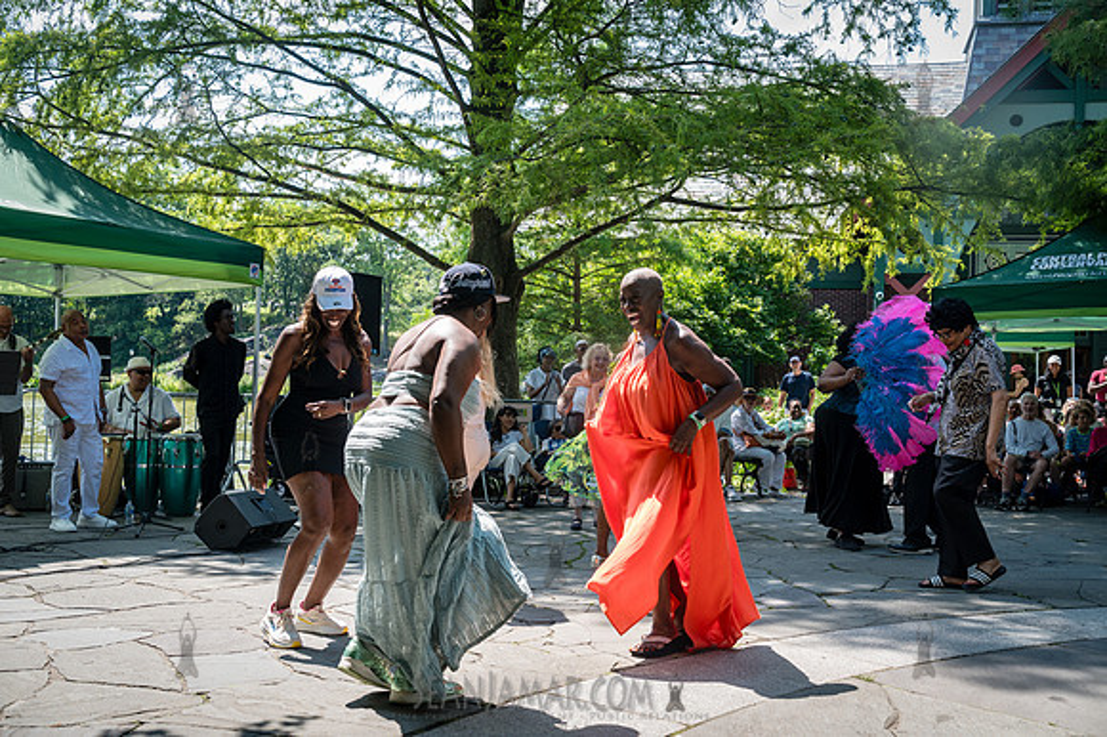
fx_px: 1081
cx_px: 554
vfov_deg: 37.6
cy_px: 368
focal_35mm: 35
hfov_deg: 54.2
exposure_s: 1/1000
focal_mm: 35
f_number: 4.5
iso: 640
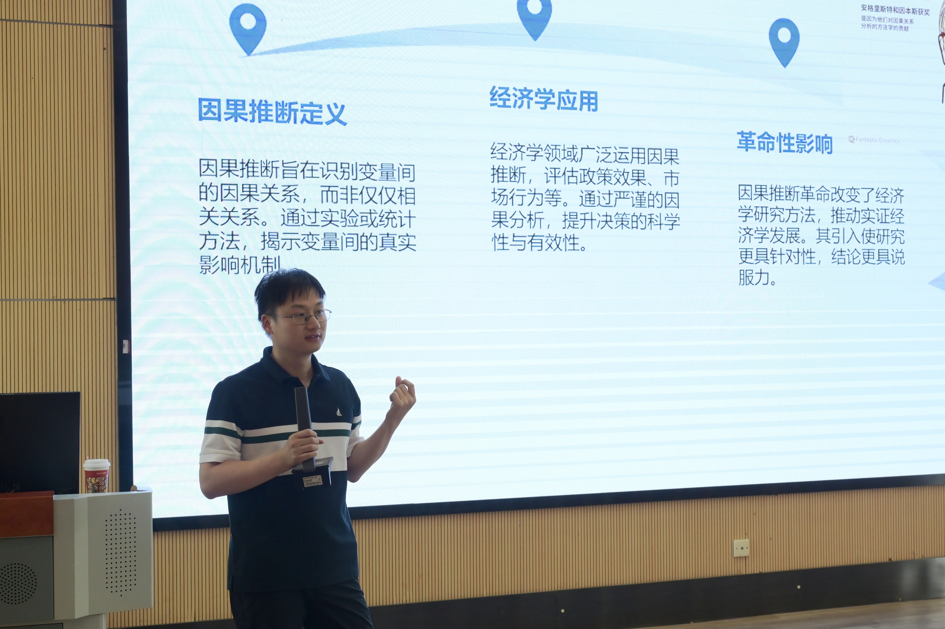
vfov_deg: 27.5
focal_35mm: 49
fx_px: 1286
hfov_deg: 40.4
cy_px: 314
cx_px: 472
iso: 1000
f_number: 4
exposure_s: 1/200
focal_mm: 33
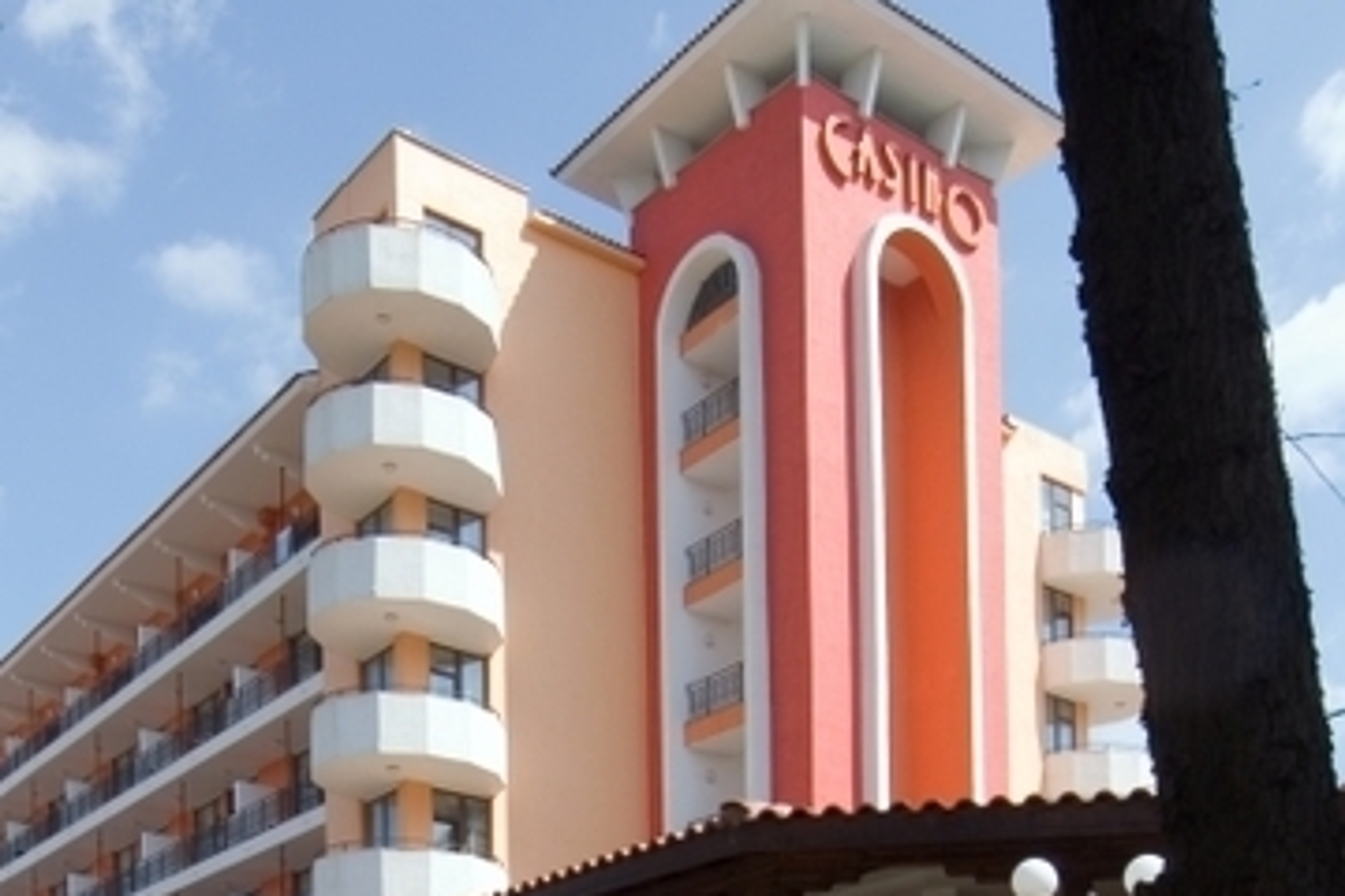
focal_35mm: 40
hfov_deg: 47.4
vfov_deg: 30.0
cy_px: 987
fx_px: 1494
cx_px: 407
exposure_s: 1/180
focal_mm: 12
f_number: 7.1
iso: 100
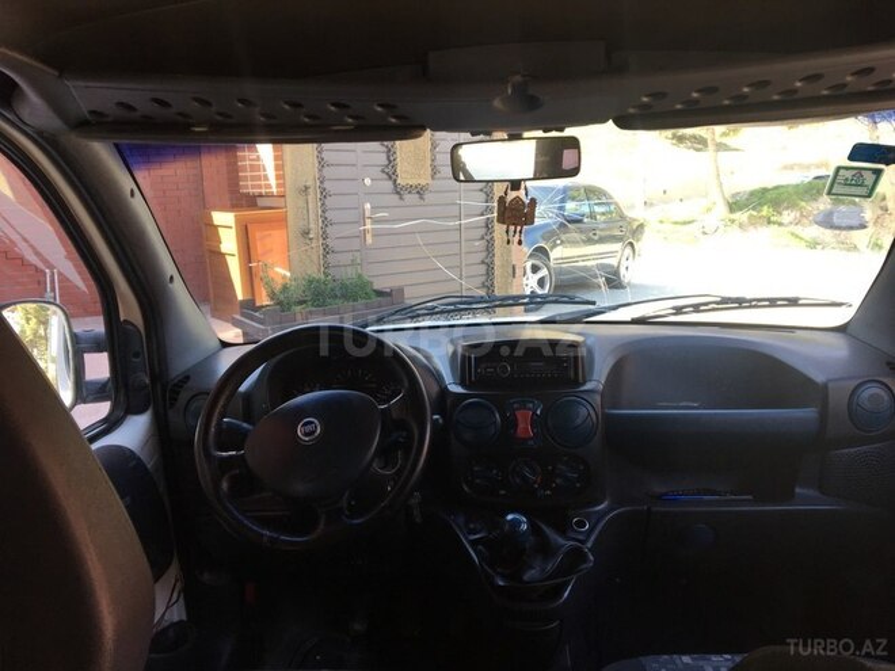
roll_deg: +0.9
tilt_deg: -11.1
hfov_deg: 61.7
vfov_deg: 48.2
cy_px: 336
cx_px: 448
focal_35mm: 29
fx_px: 750
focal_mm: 4.15
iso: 40
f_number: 2.2
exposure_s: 1/100
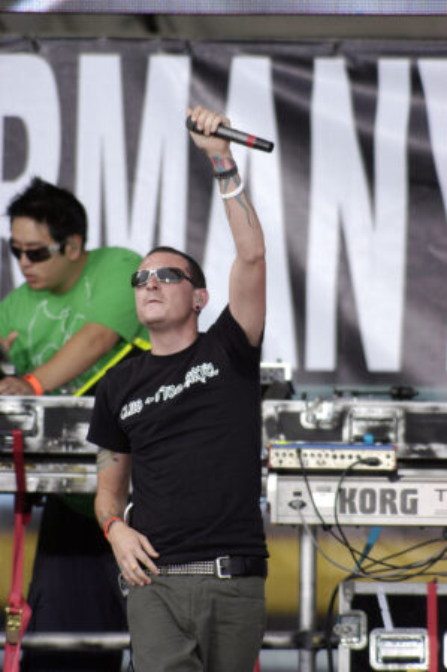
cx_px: 224
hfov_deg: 1.8
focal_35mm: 750
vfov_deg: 2.8
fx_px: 14000
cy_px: 336
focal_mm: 500
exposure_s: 1/250
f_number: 4
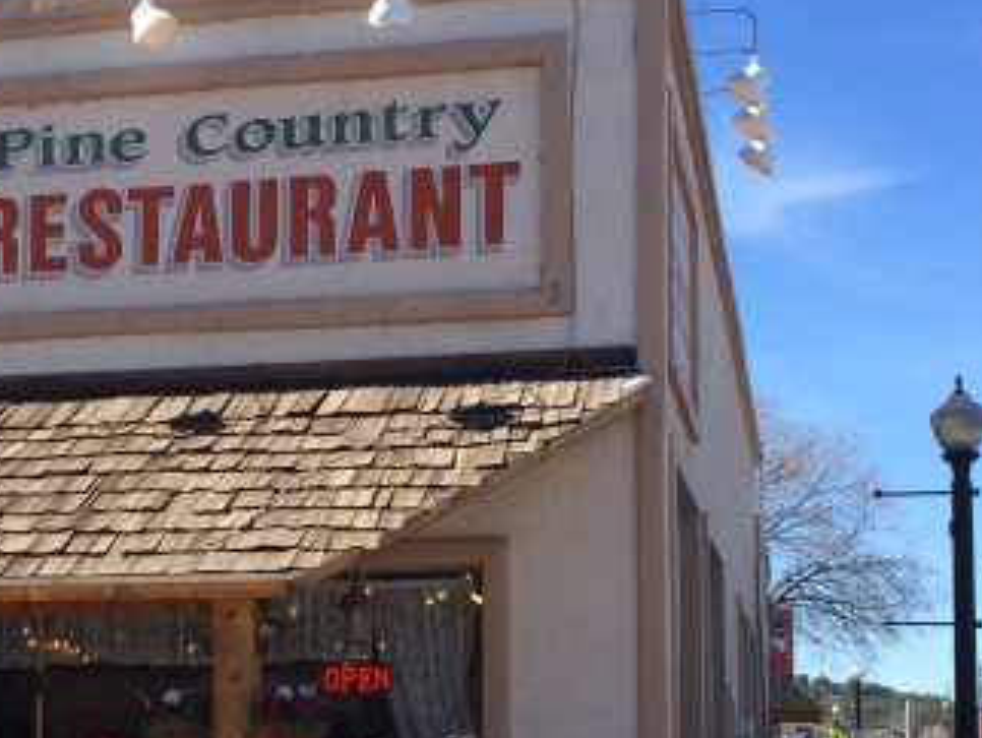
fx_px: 2044
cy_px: 543
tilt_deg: +4.5
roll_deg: +0.3
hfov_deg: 26.7
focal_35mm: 72
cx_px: 247
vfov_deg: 20.3
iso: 32
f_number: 2.2
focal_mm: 4.15
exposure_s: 1/1244
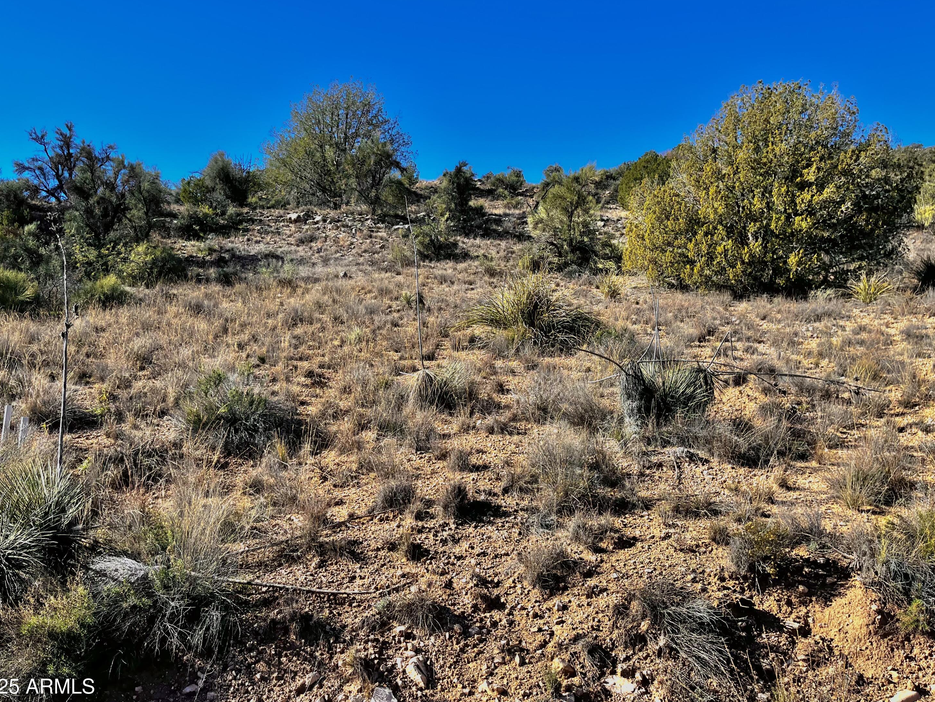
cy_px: 355
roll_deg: +0.7
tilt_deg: +0.2
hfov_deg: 65.3
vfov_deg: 51.4
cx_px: 458
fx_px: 729
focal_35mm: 27
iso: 50
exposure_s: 1/2062
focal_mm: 5.1
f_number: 1.6
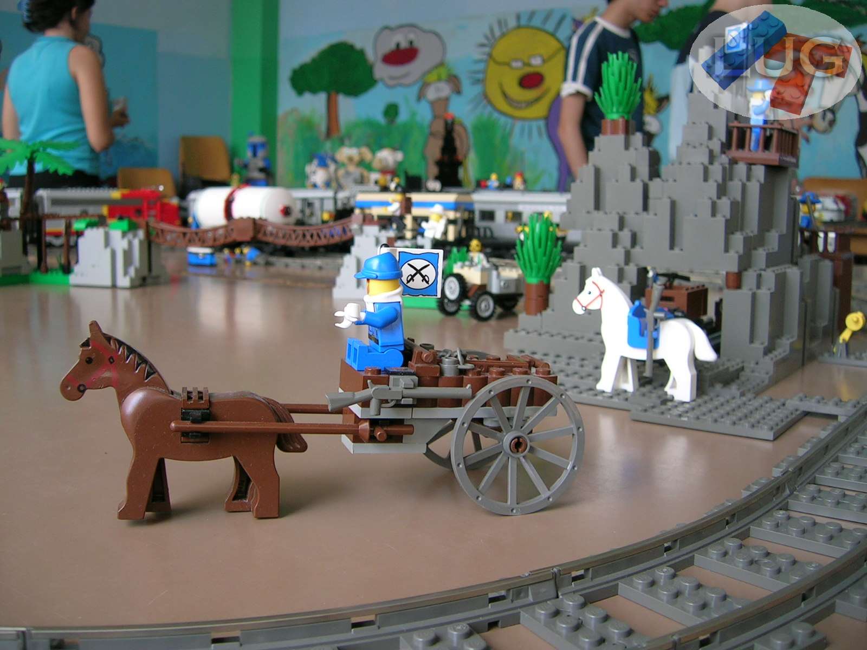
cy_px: 325
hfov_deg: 52.6
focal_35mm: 35
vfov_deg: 40.7
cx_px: 434
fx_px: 877
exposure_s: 1/109
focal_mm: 5.4
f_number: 2.8
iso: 50
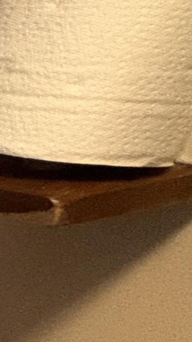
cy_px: 346
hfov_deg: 6.6
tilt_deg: -22.1
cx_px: -737
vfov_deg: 24.1
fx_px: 761
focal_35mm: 84
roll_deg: -2.9
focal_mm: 2.22
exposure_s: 1/60
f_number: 2.2
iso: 500
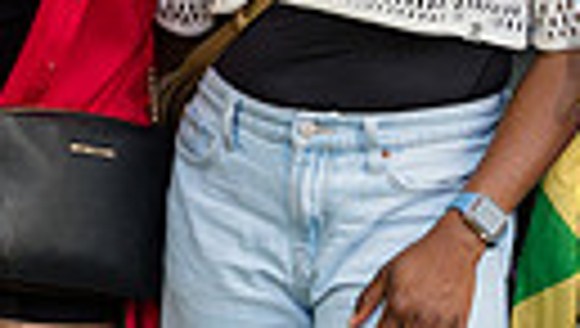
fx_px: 3188
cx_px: -3
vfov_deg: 5.8
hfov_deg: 10.3
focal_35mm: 207
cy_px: -203
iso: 200
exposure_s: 1/80
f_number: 4.5
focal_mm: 42
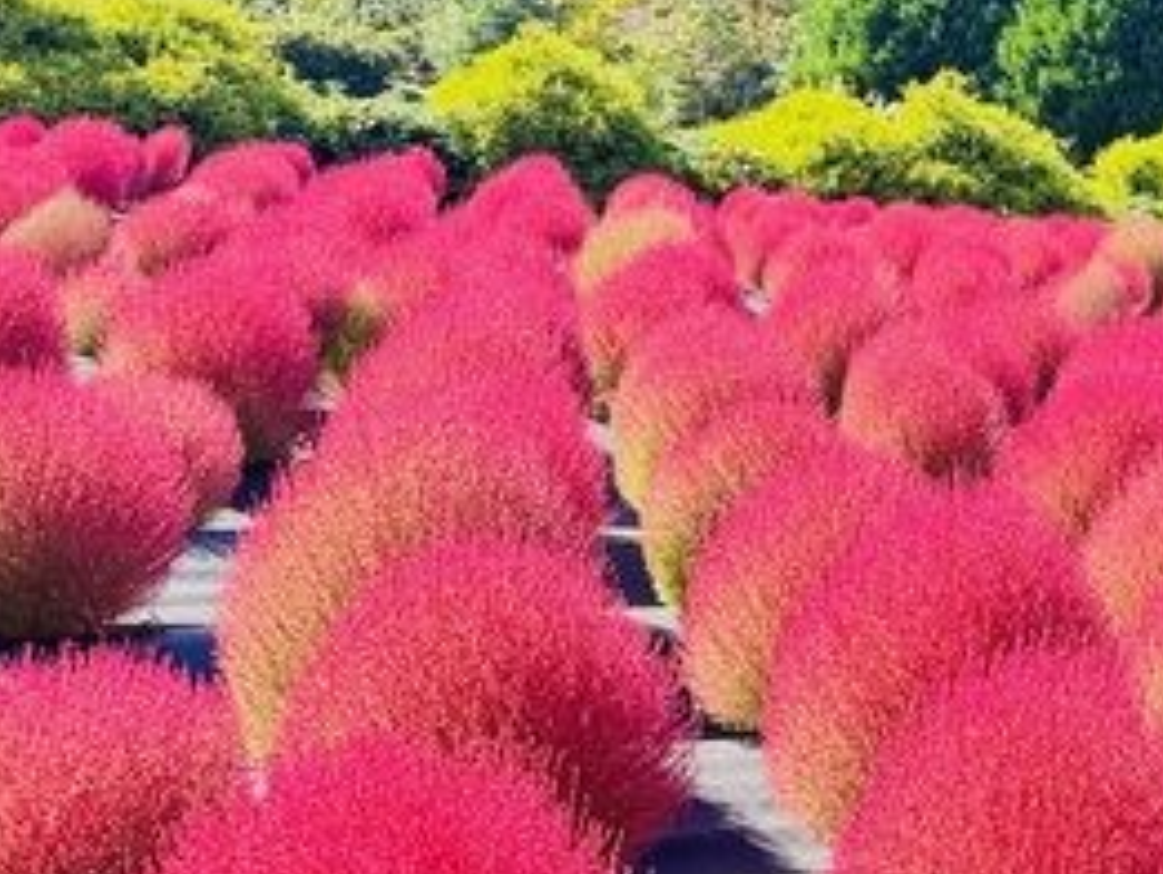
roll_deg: -1.6
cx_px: 1695
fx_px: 2521
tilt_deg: +11.2
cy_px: 140
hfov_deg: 22.0
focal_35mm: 75
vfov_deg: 19.4
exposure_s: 1/1174
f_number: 1.78
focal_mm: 6.76
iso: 100
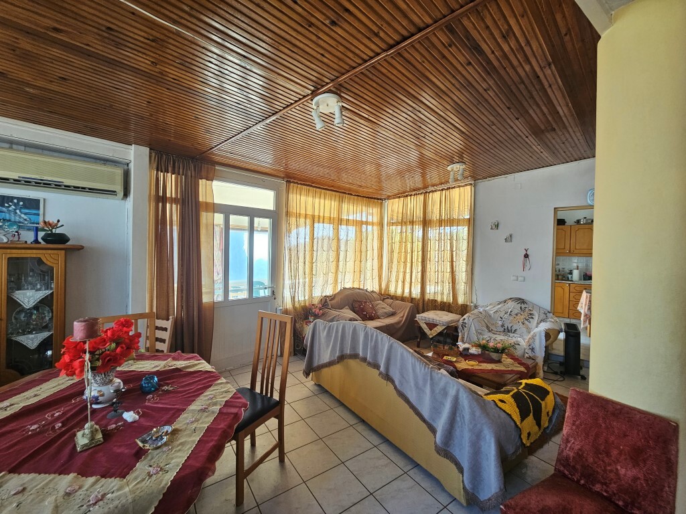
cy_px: 257
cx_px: 343
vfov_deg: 89.9
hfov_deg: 106.2
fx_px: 258
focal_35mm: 13
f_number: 2.2
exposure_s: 1/50
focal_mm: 2.2
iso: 125
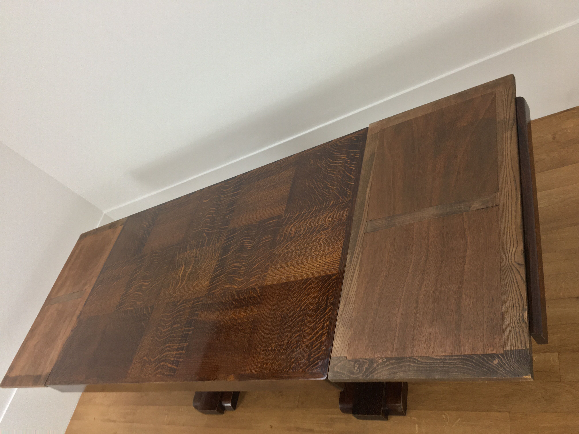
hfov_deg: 61.7
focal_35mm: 29
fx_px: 485
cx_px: 290
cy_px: 217
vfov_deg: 48.2
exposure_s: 1/33
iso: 50
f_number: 2.2
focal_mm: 4.15
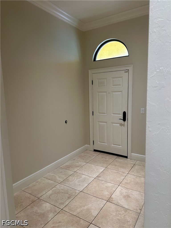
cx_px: 86
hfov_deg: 56.8
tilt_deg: -7.4
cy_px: 114
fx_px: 158
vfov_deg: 71.6
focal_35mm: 24
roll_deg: +1.0
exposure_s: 1/60
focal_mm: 6.86
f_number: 1.78
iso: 125
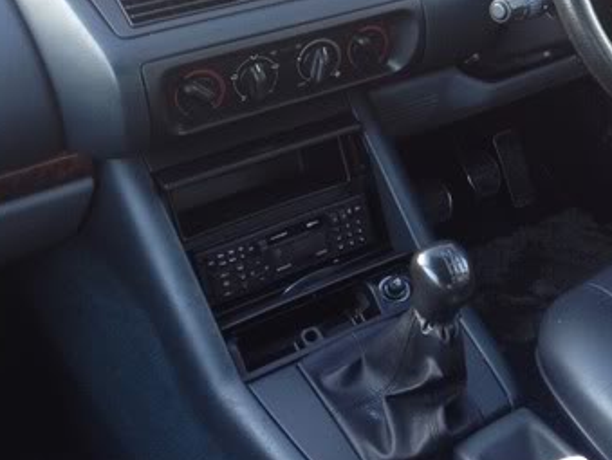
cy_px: 135
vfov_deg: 22.2
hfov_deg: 28.2
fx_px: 1168
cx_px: 554
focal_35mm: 66
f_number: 2.4
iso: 64
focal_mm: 4.3
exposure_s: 1/20
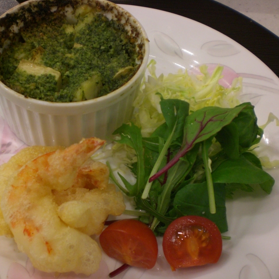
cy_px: 139
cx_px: 113
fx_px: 410
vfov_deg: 37.6
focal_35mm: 45
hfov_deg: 37.4
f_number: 3.1
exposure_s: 1/80
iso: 200
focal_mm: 6.3
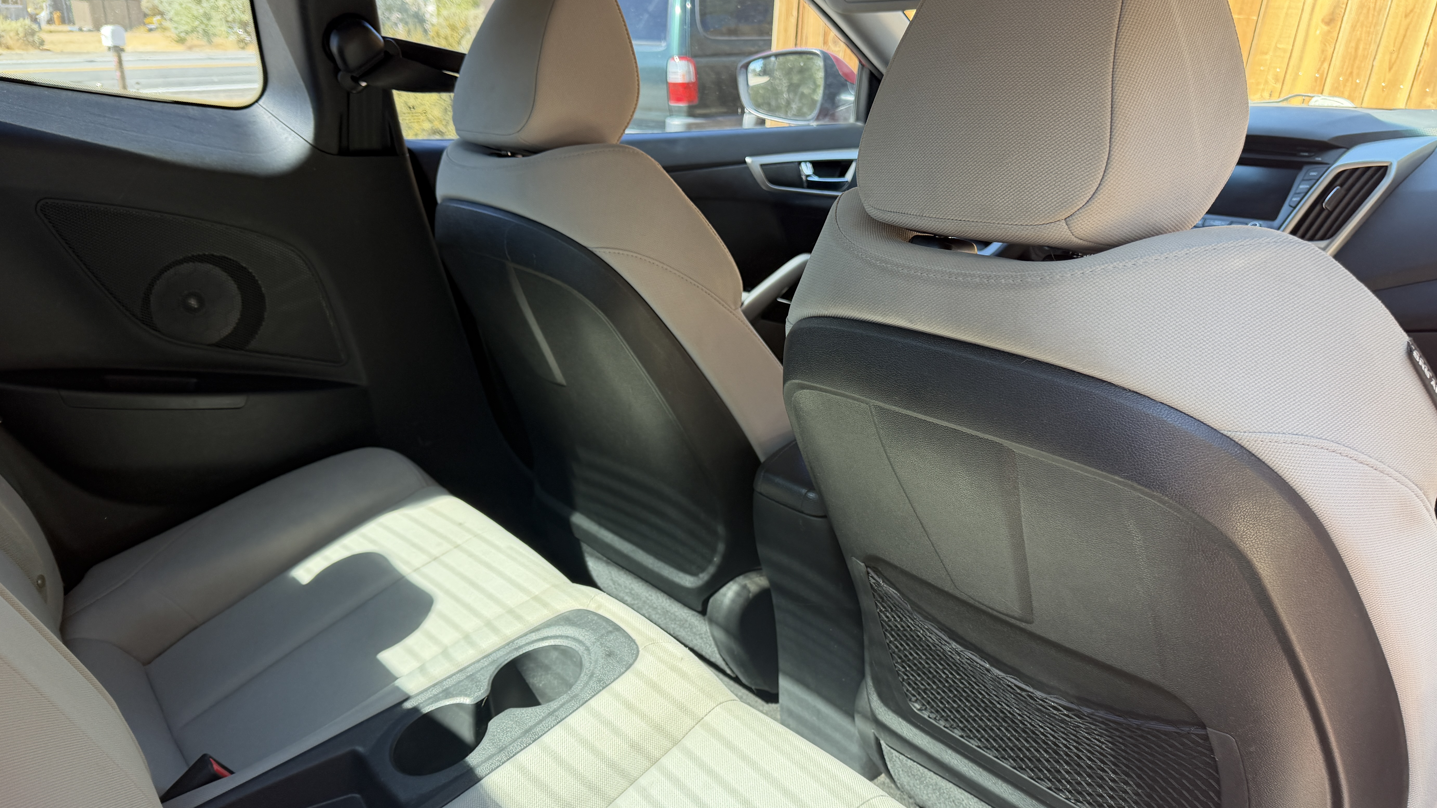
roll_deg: -4.0
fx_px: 1029
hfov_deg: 69.9
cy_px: 428
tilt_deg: -25.1
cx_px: 709
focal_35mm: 27
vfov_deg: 42.9
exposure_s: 1/174
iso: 80
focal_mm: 6.76
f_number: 1.78
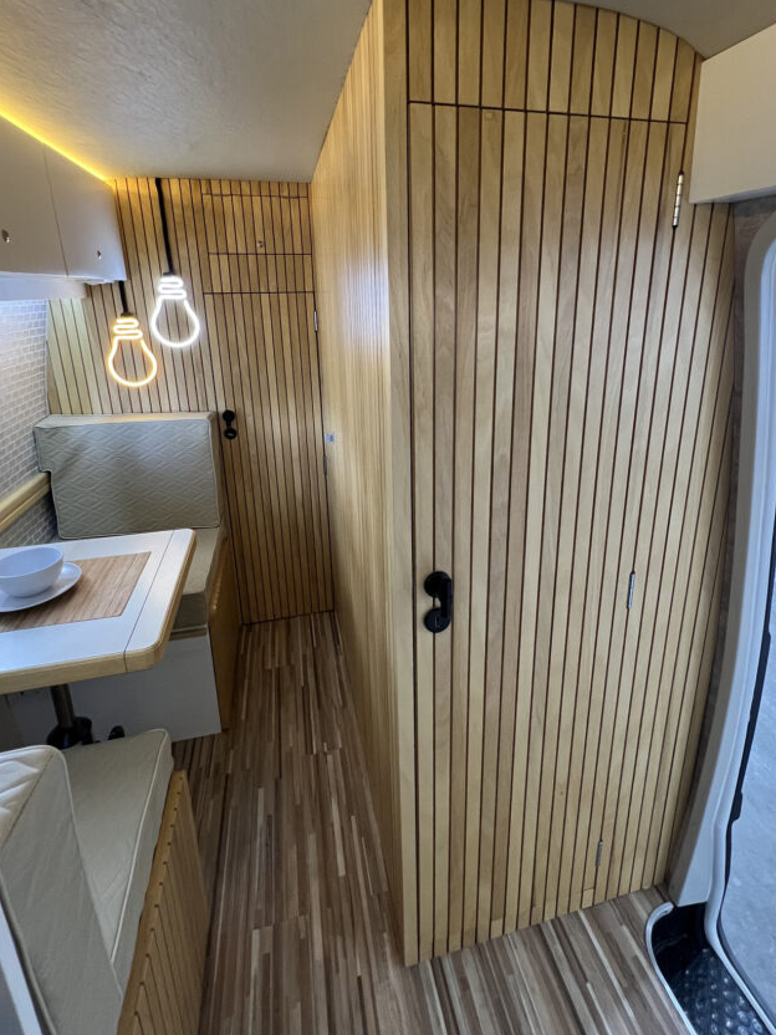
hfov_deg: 78.0
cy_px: 433
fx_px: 478
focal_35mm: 16
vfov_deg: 93.7
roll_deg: +0.4
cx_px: 412
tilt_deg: -17.0
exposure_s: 1/60
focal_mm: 1.57
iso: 320
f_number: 1.8
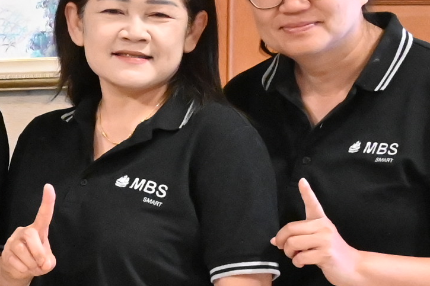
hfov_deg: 10.0
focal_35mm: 184
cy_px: 255
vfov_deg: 7.4
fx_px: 2199
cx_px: -543
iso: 8000
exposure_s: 1/40
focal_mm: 29.5
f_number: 5.6
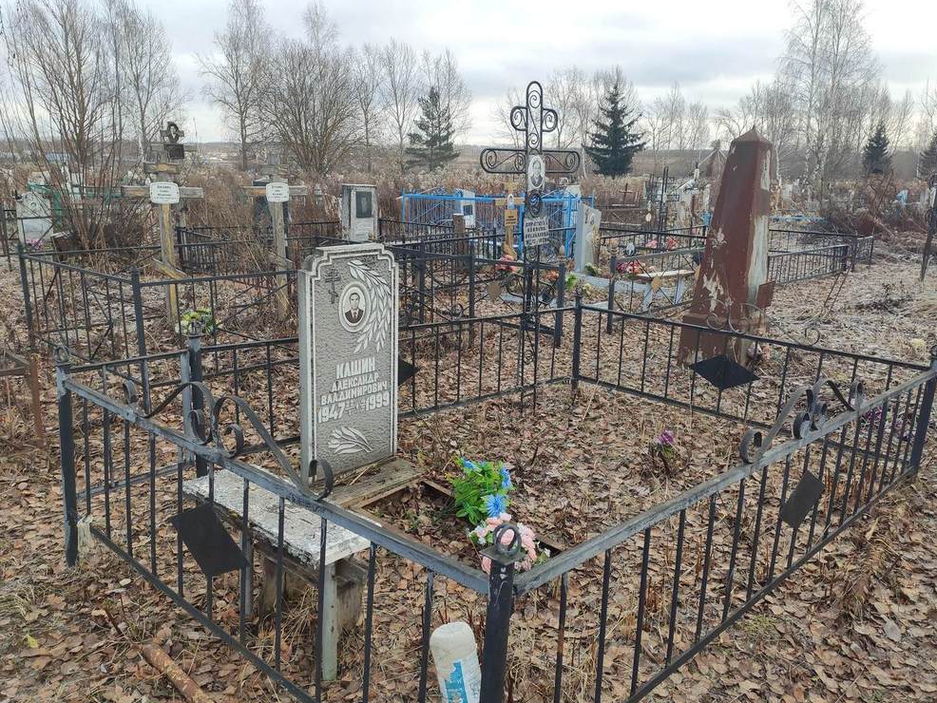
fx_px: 731
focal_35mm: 27
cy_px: 346
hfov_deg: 65.3
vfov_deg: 51.4
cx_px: 471
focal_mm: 4.77
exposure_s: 1/358
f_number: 1.75
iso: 112
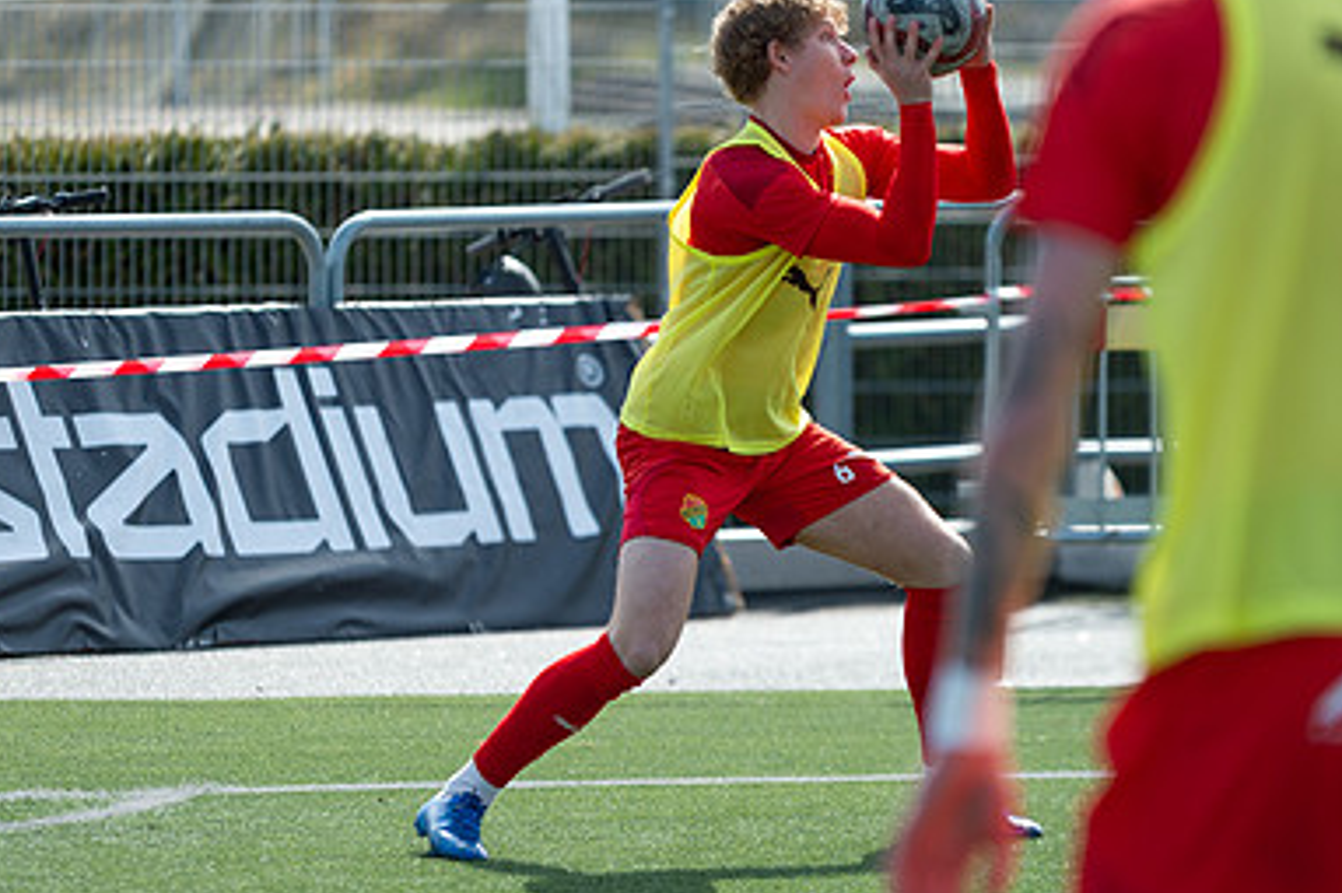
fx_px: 10172
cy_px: 315
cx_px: 771
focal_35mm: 273
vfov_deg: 5.0
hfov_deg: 7.5
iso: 200
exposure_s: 1/1600
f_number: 3.2
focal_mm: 175
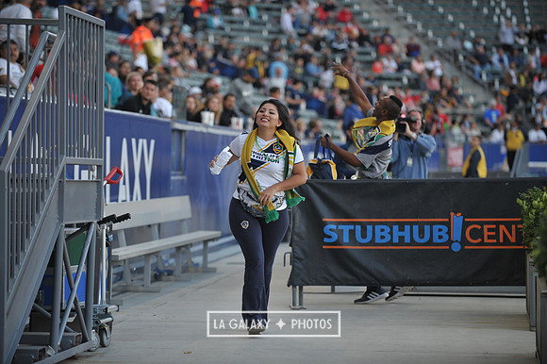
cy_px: 182
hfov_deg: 13.3
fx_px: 2354
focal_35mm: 155
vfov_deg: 8.8
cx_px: 274
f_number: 2.8
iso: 800
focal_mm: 155
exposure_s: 1/640
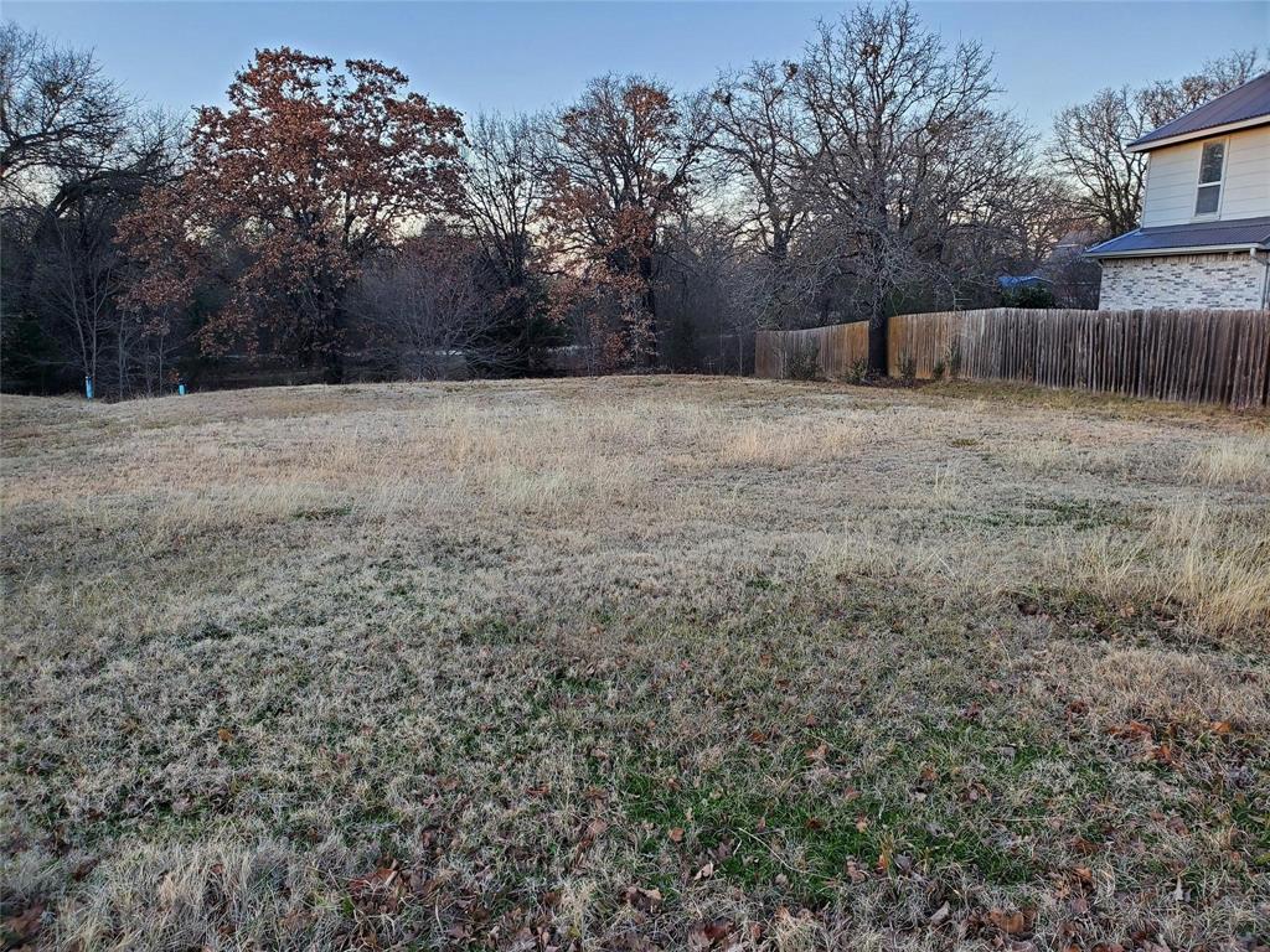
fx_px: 954
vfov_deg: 53.1
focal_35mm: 26
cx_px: 635
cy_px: 476
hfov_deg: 67.3
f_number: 2.4
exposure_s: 1/99
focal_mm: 4.3
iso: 64
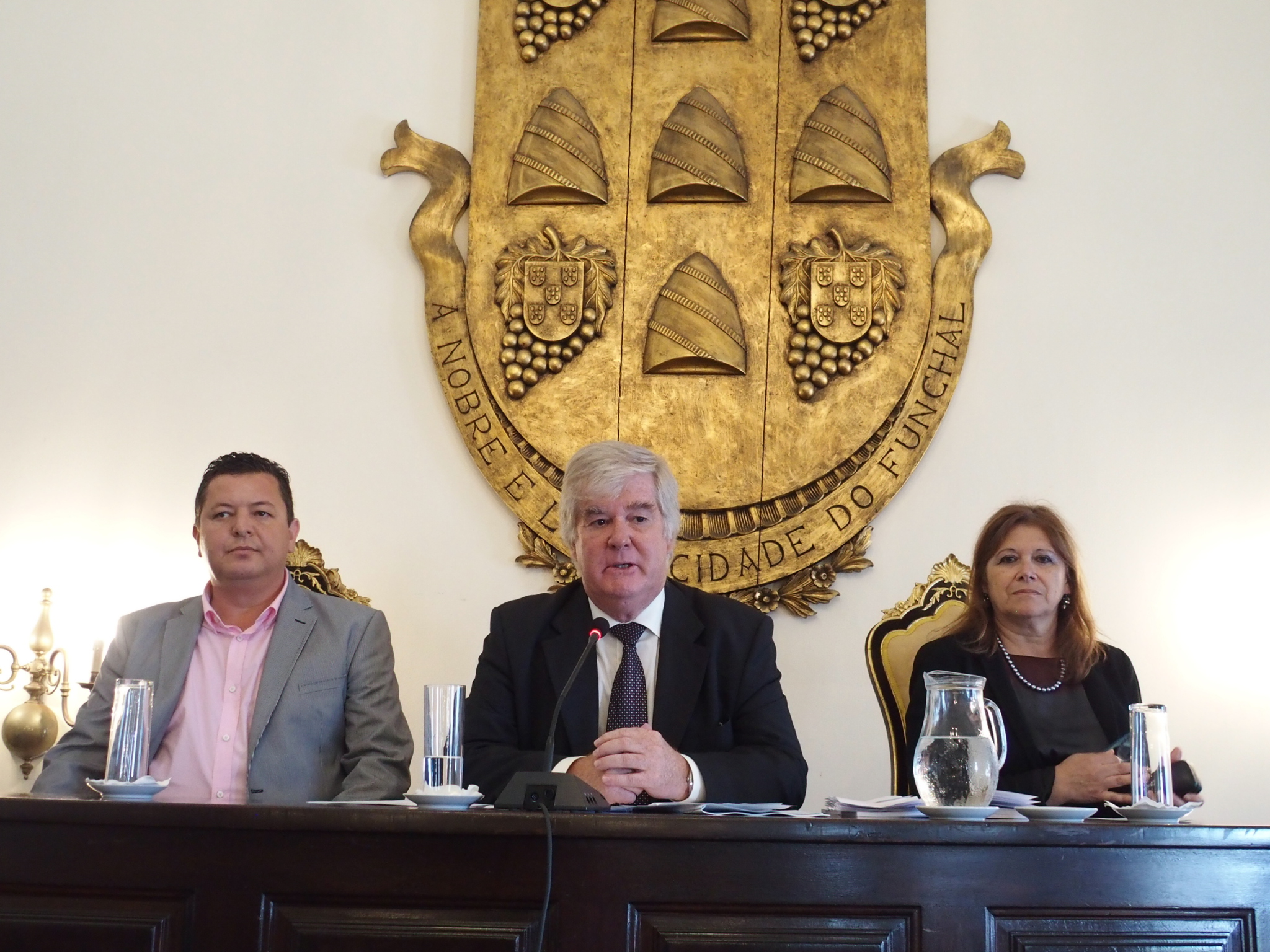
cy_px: 476
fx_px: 1541
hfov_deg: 44.8
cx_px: 635
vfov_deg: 34.3
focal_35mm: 42
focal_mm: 9
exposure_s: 1/30
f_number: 2.8
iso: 800
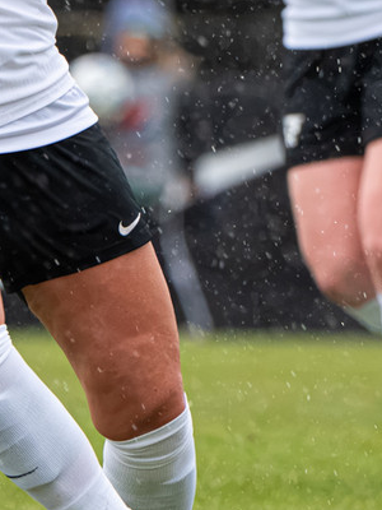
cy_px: 121
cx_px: 46
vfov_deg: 1.3
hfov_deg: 1.0
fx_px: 21806
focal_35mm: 1482
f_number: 6
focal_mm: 360
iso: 2500
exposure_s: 1/800
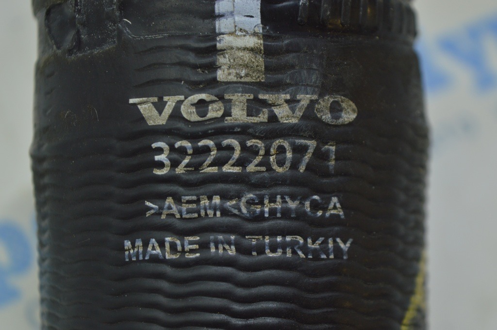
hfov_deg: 24.6
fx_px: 1138
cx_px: 248
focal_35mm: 82
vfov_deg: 16.5
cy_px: 165
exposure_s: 1/40
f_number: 5.6
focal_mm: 55
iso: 400
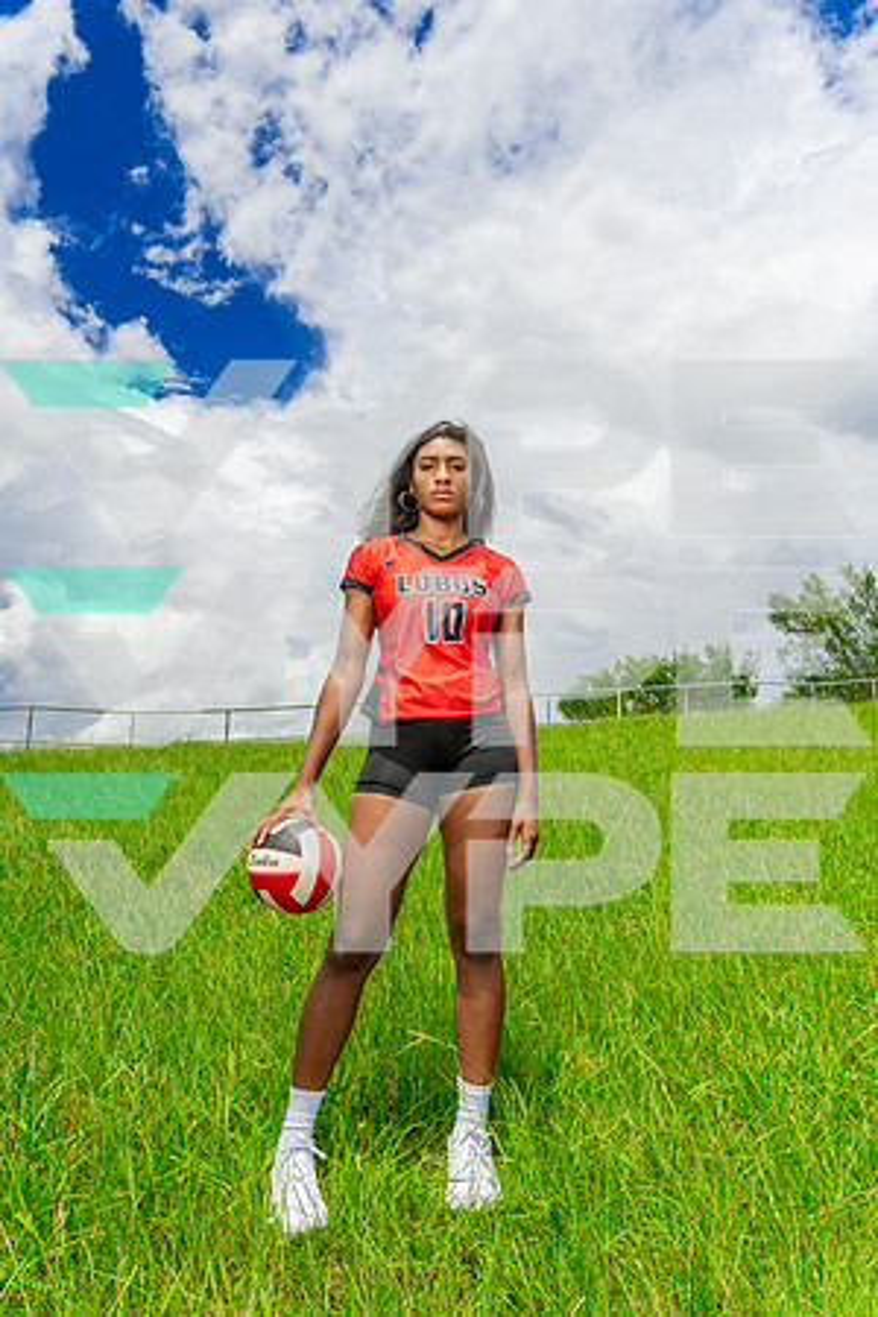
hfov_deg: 49.6
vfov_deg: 69.4
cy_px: 658
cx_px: 439
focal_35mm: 26
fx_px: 951
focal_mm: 26
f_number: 13
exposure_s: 1/250
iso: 250
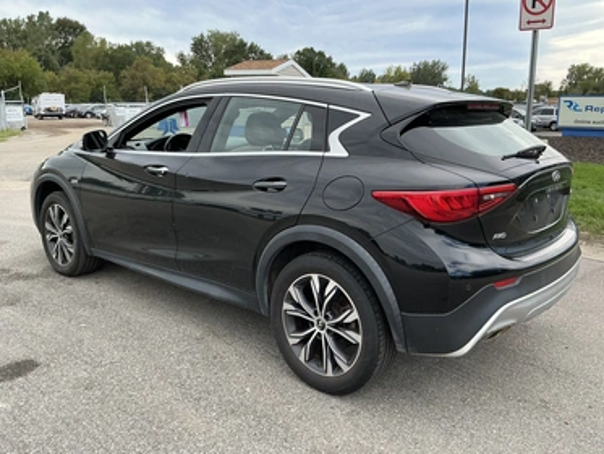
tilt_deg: -10.0
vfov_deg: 46.8
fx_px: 524
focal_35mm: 30
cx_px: 319
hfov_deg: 59.9
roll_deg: -0.2
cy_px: 217
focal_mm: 3
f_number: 1.8
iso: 25
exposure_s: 1/450
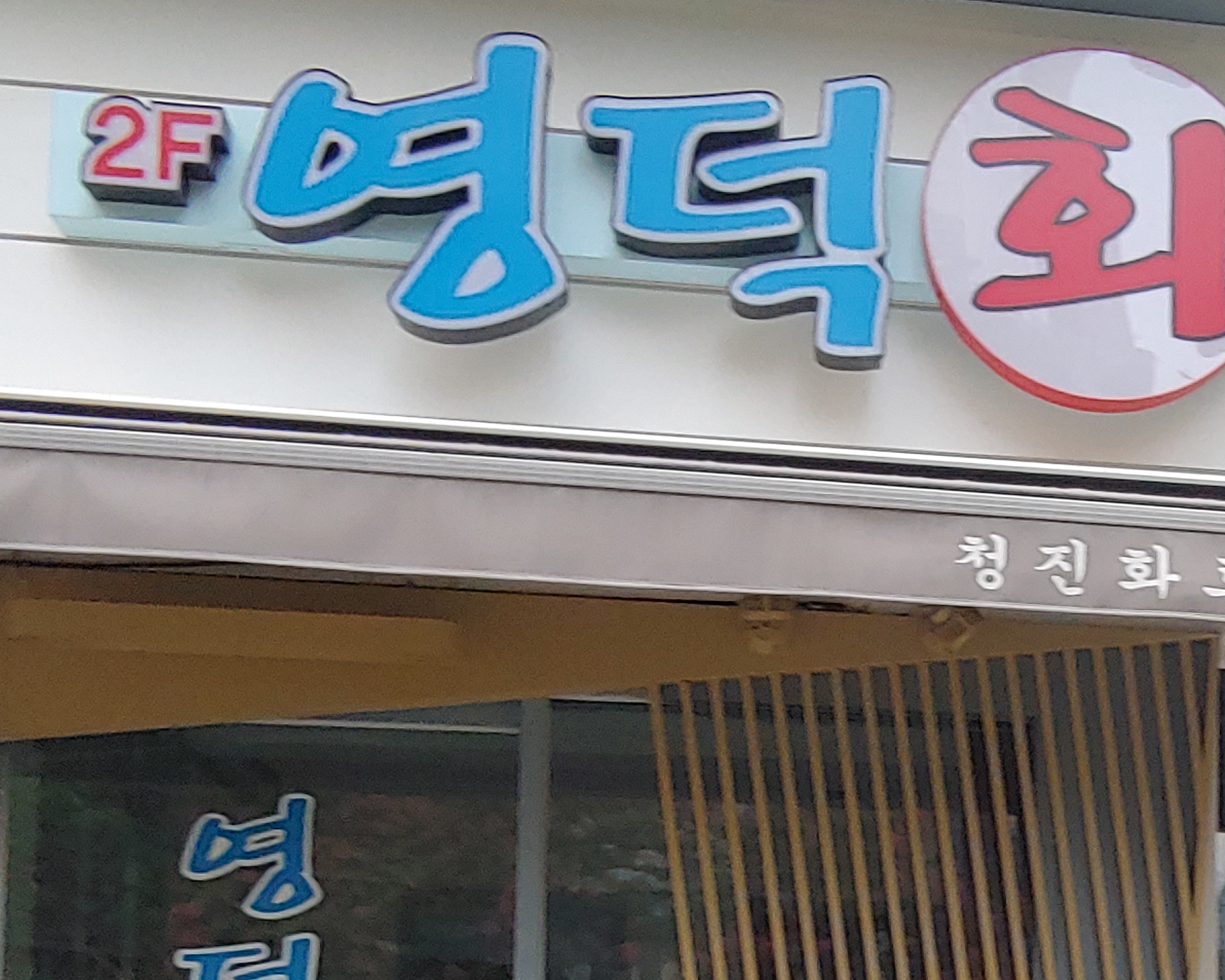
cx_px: 1191
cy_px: 1113
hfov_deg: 29.6
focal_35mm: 60
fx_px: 2175
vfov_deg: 23.6
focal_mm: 2.18
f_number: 1.9
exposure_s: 1/40
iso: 100
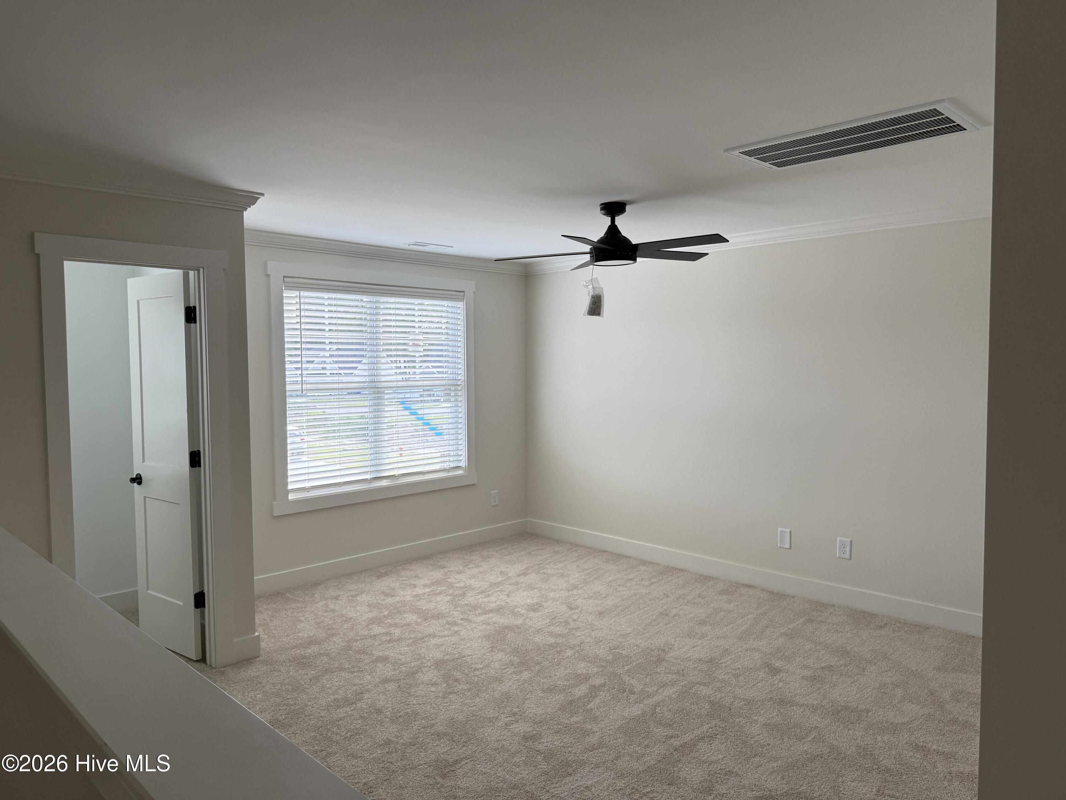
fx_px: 739
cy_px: 400
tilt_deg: -2.9
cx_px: 533
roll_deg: +0.4
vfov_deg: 56.8
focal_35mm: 24
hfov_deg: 71.6
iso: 80
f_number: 1.78
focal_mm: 6.76
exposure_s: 1/129
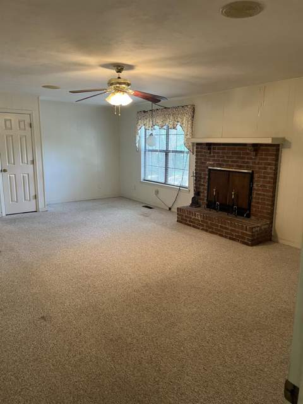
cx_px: 152
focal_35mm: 26
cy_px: 202
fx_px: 303
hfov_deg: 53.1
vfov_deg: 67.3
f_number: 1.6
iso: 250
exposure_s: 1/60
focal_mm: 5.1
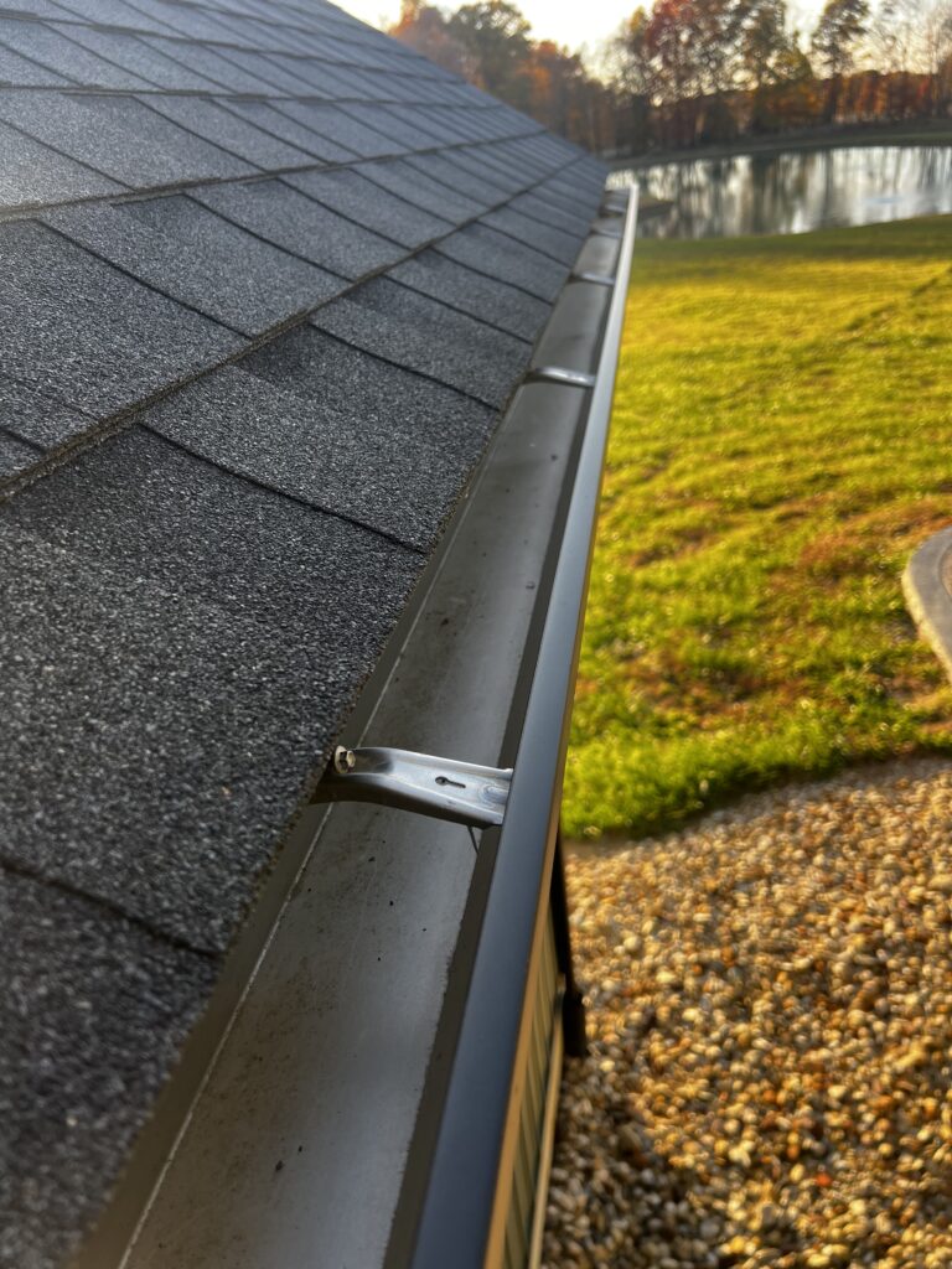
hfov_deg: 53.1
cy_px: 634
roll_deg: +7.2
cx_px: 476
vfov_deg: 67.3
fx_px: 953
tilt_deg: -26.0
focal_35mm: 26
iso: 50
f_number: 1.5
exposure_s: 1/347
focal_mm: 5.7
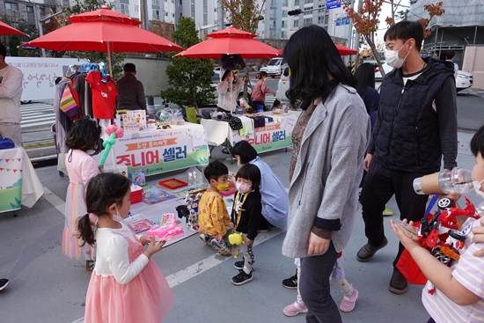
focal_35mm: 24
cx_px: 242
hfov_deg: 73.7
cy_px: 162
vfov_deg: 53.2
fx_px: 323
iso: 125
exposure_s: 1/320
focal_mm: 9.4
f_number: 4
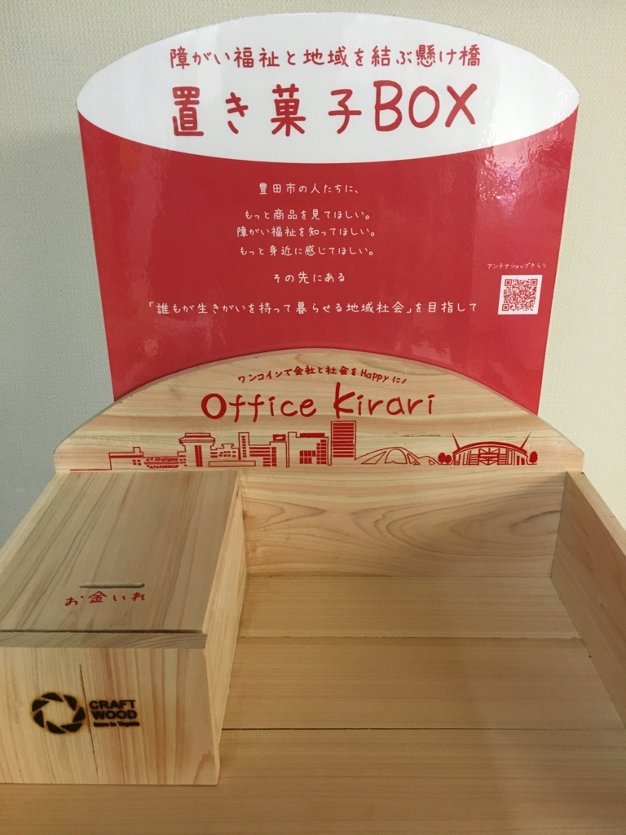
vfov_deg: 61.7
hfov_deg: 48.2
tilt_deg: -23.3
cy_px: 418
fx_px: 699
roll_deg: -0.4
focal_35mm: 29
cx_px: 313
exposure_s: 1/30
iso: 125
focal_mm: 4.15
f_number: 2.2
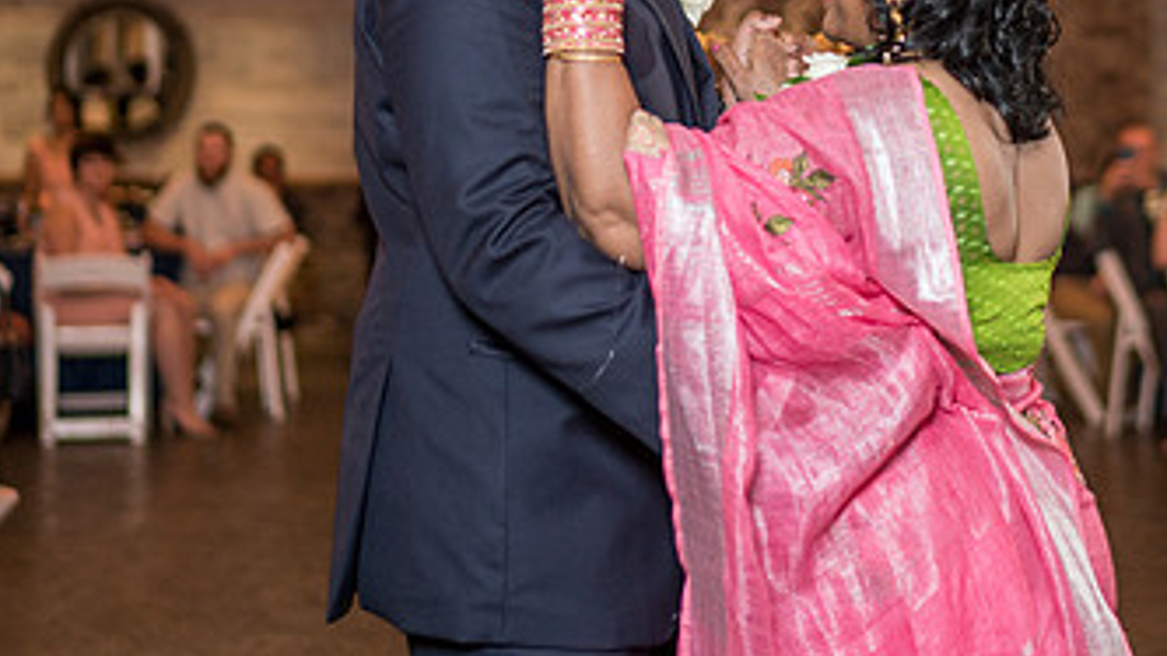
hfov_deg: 26.6
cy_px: -45
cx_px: 819
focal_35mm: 79
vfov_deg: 14.9
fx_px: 2444
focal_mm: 35
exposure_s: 1/200
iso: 250
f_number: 1.4
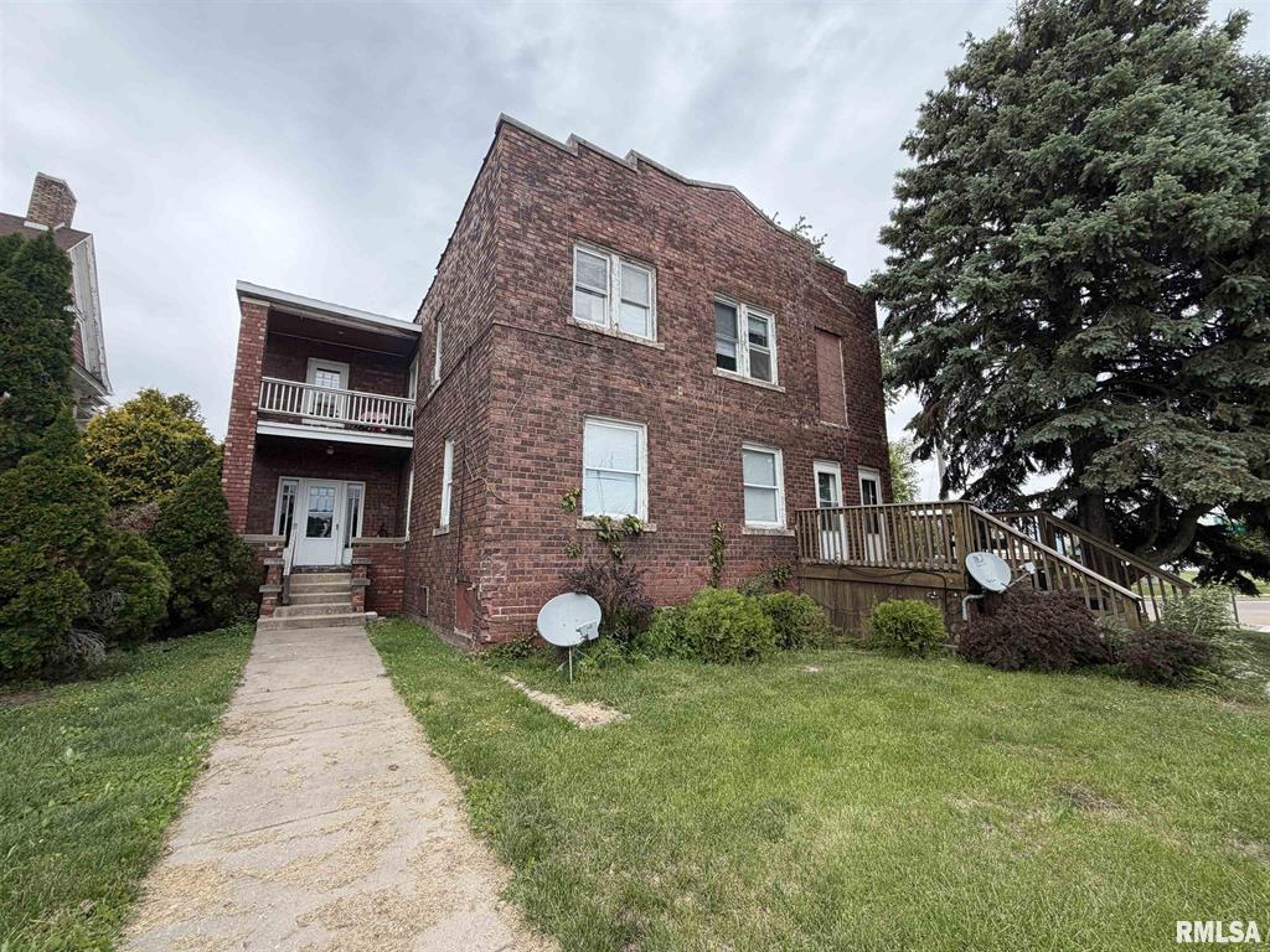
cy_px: 476
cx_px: 635
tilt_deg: +10.5
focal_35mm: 14
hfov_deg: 102.1
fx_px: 514
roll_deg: +0.6
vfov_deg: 85.7
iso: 40
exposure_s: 1/664
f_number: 2.2
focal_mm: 2.22
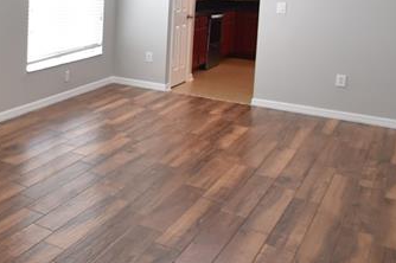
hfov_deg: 34.1
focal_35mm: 46
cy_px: 4
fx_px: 505
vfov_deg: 27.6
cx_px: -84
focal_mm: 10
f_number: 4
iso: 500
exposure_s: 1/60
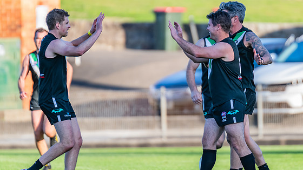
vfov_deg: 1.9
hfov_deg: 3.3
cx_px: 225
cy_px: 79
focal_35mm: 655
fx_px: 5262
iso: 800
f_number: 4
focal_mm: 420
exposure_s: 1/1600
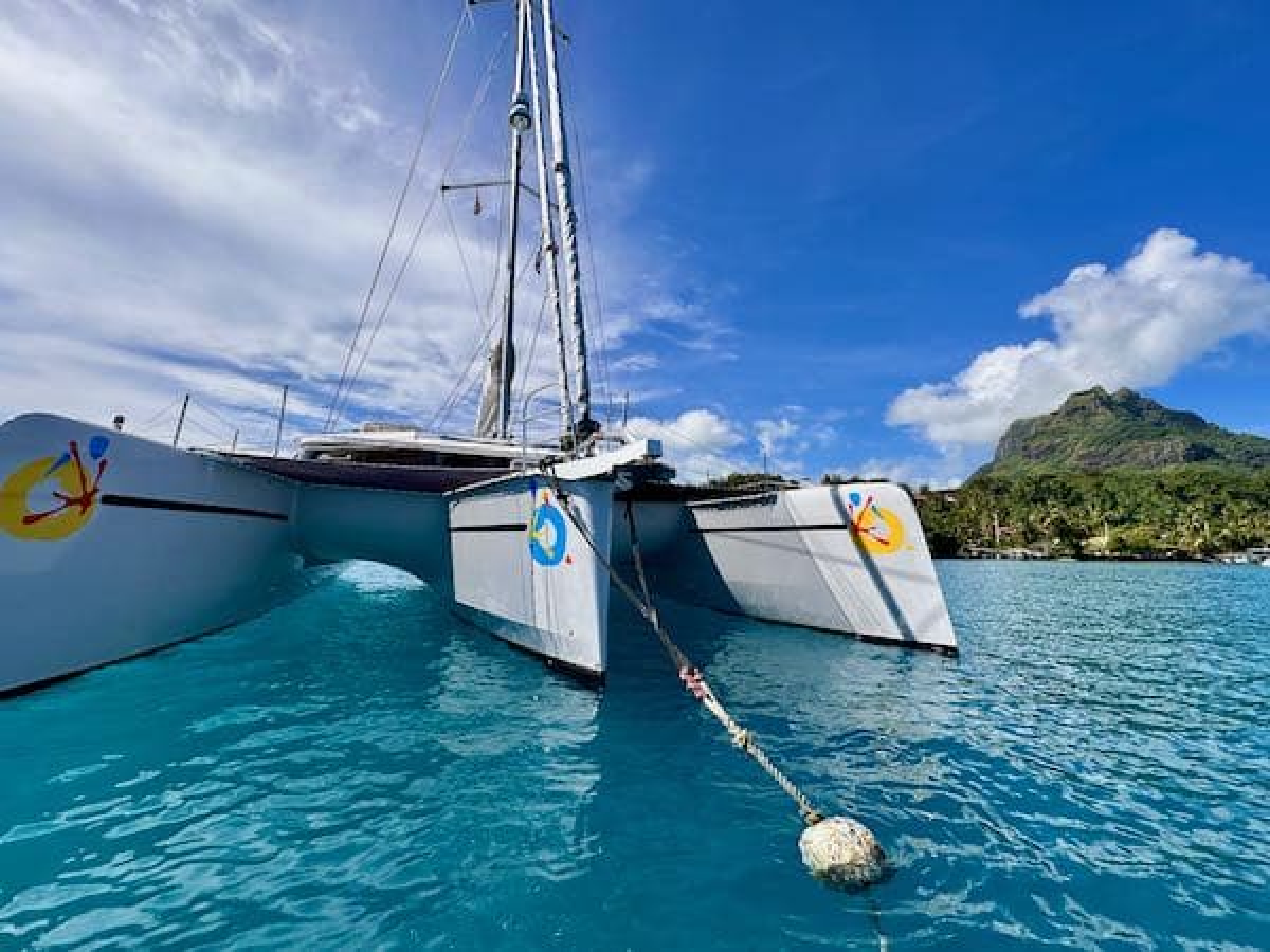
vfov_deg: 85.7
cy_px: 476
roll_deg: -1.0
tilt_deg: +7.3
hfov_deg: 102.1
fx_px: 514
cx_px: 635
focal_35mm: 14
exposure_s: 1/3509
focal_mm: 2.22
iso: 50
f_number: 2.2
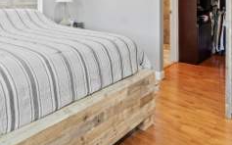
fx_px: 209
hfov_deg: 58.1
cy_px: -3
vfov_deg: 34.5
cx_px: 109
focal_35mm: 33
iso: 500
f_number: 4.5
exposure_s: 1/15
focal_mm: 16
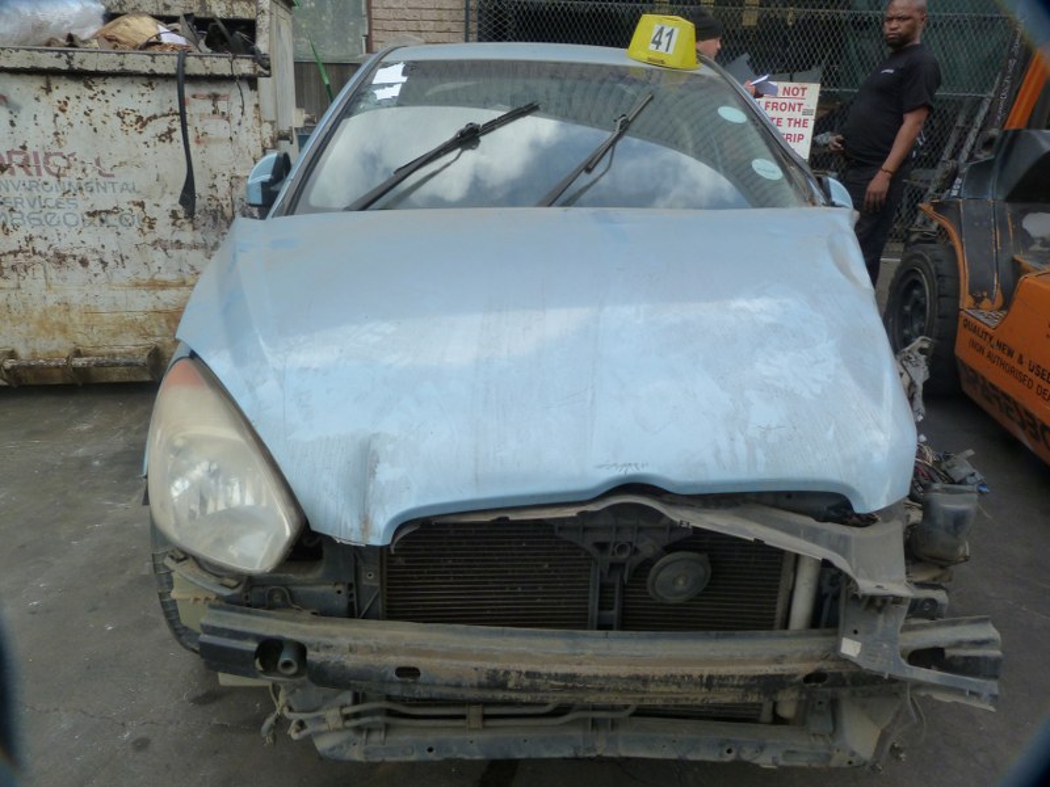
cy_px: 394
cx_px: 525
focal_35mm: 25
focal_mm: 4.5
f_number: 4
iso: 125
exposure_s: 1/125
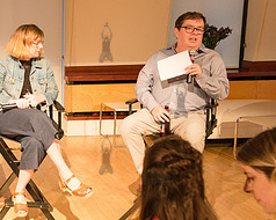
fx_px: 449
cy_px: 98
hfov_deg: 29.9
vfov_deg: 27.6
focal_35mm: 55
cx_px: -44
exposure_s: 1/160
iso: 2500
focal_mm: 24
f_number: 4
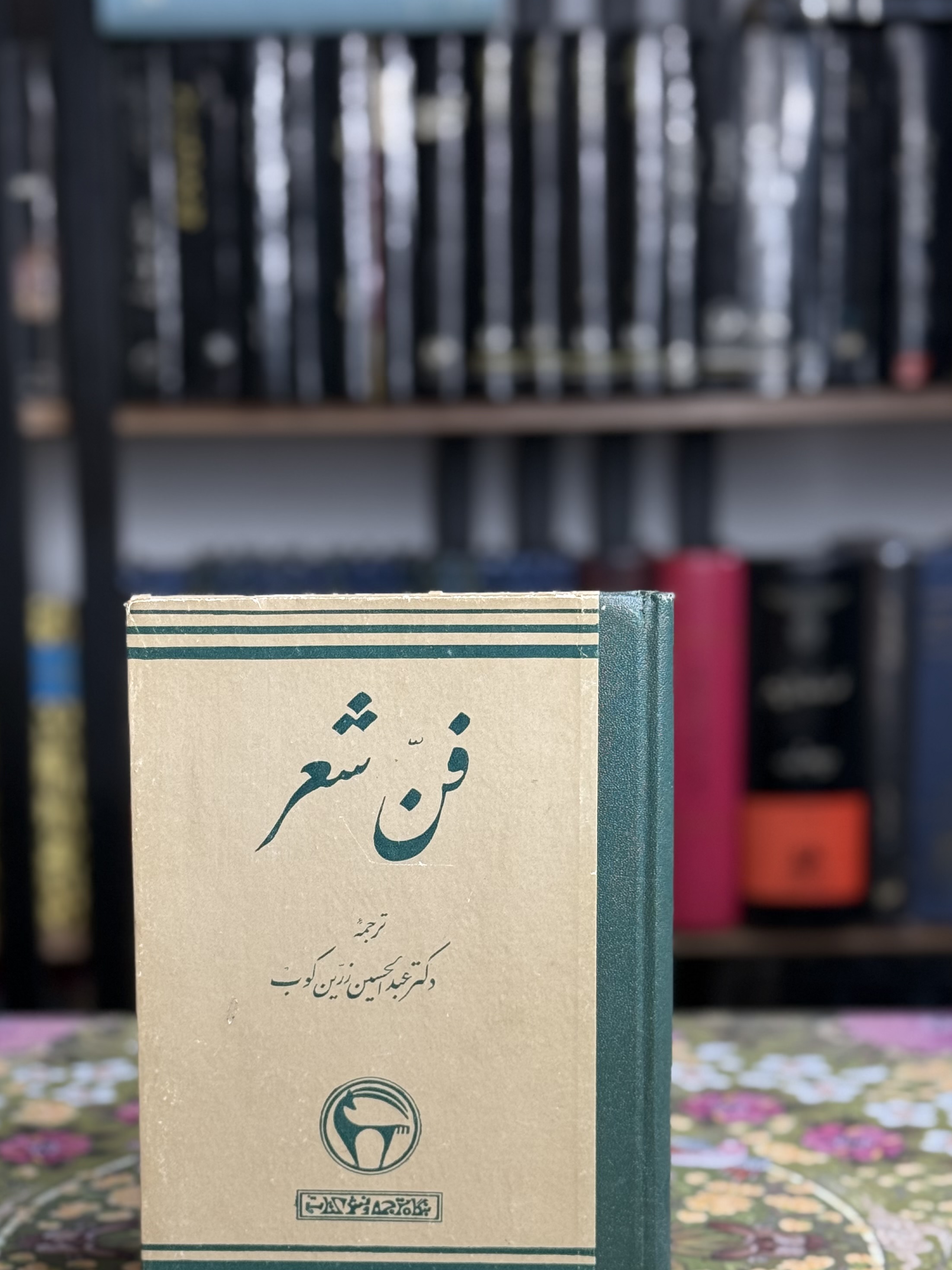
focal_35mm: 66
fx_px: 2420
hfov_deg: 22.2
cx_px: 384
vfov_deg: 29.3
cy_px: 806
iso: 100
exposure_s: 1/100
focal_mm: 6.76
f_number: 1.78
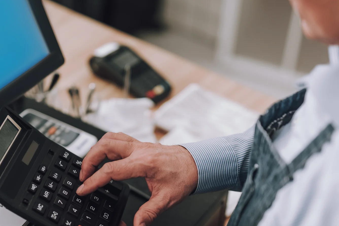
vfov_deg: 14.2
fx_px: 904
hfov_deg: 21.2
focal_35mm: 96
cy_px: 184
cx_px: 138
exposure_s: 1/160
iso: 125
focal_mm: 50
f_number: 1.4
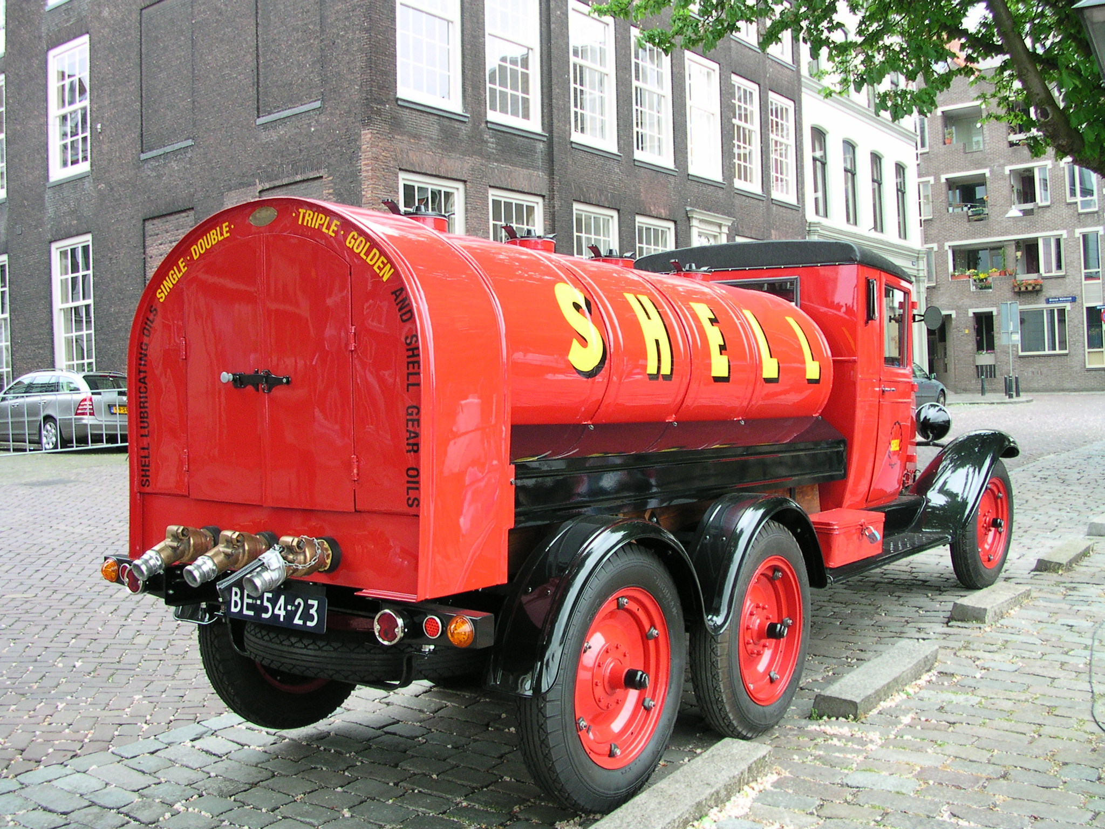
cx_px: 552
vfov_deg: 38.7
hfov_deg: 50.1
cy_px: 414
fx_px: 1181
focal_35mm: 37
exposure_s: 1/61
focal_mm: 5.6
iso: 100
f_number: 2.7
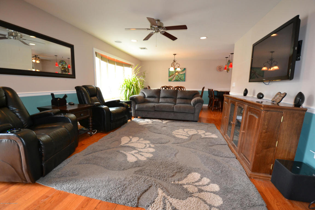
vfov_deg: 77.3
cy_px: 105
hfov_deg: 100.4
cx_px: 158
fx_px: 131
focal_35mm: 15
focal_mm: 10
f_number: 3.5
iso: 1000
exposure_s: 1/60
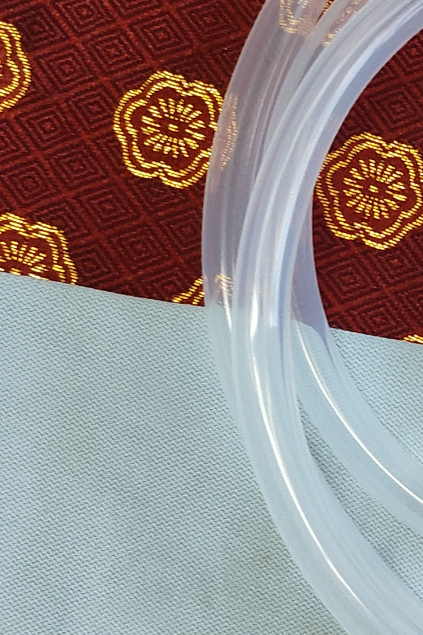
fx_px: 1763
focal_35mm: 100
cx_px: 464
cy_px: 250
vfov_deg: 20.4
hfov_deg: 13.4
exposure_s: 1/100
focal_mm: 4.82
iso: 543
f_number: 1.88
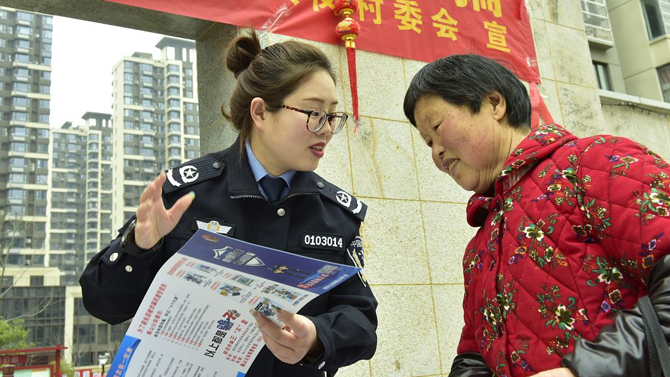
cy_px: 123
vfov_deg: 28.8
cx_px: 305
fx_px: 728
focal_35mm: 41
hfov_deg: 49.3
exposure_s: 1/160
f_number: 9
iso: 1250
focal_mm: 34
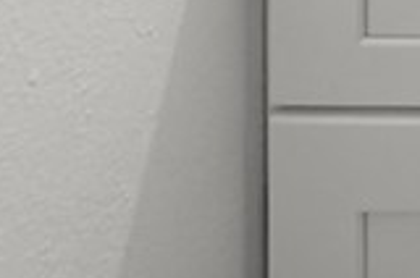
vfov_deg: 11.0
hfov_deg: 18.0
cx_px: 843
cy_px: -569
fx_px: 897
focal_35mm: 77
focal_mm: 12
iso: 1000
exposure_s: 1/30
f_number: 5.6
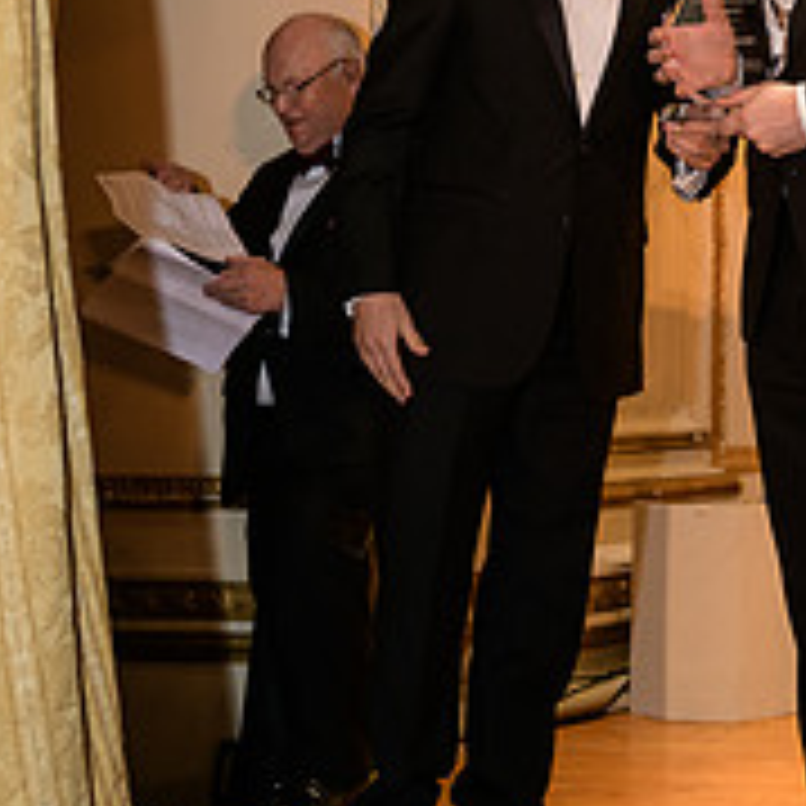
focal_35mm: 81
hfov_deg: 21.2
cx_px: 608
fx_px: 2134
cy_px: 149
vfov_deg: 21.1
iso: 1600
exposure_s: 1/160
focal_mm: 38
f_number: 3.2
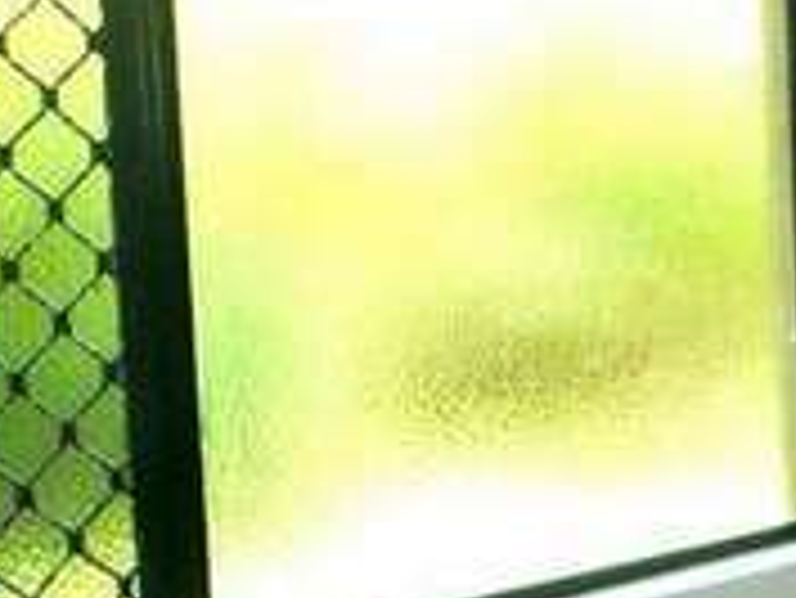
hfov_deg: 17.9
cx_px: 1282
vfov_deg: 15.5
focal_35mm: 95
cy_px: 166
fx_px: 2186
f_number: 2.8
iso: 100
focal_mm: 4.6
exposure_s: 1/200
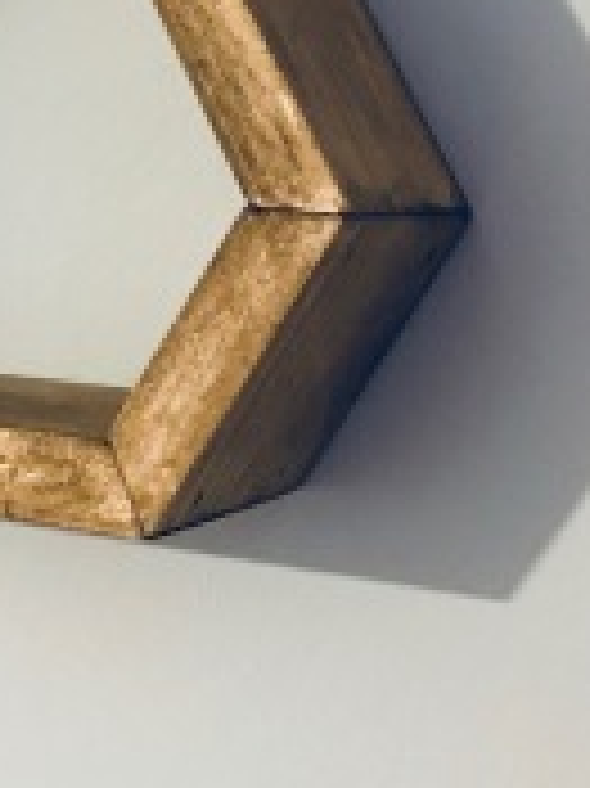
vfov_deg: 22.7
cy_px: -41
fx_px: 1866
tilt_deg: +6.1
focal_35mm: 82
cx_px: -99
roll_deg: -1.7
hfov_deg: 17.2
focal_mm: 3.99
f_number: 1.8
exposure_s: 1/9
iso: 100
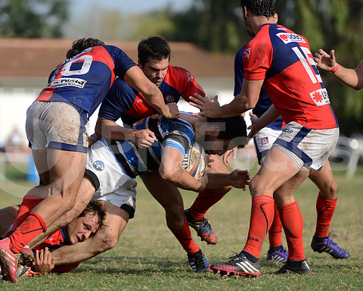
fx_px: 3287
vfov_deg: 5.1
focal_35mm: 306
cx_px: 163
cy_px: 145
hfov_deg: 6.3
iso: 500
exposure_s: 1/1600
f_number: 4
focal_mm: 270
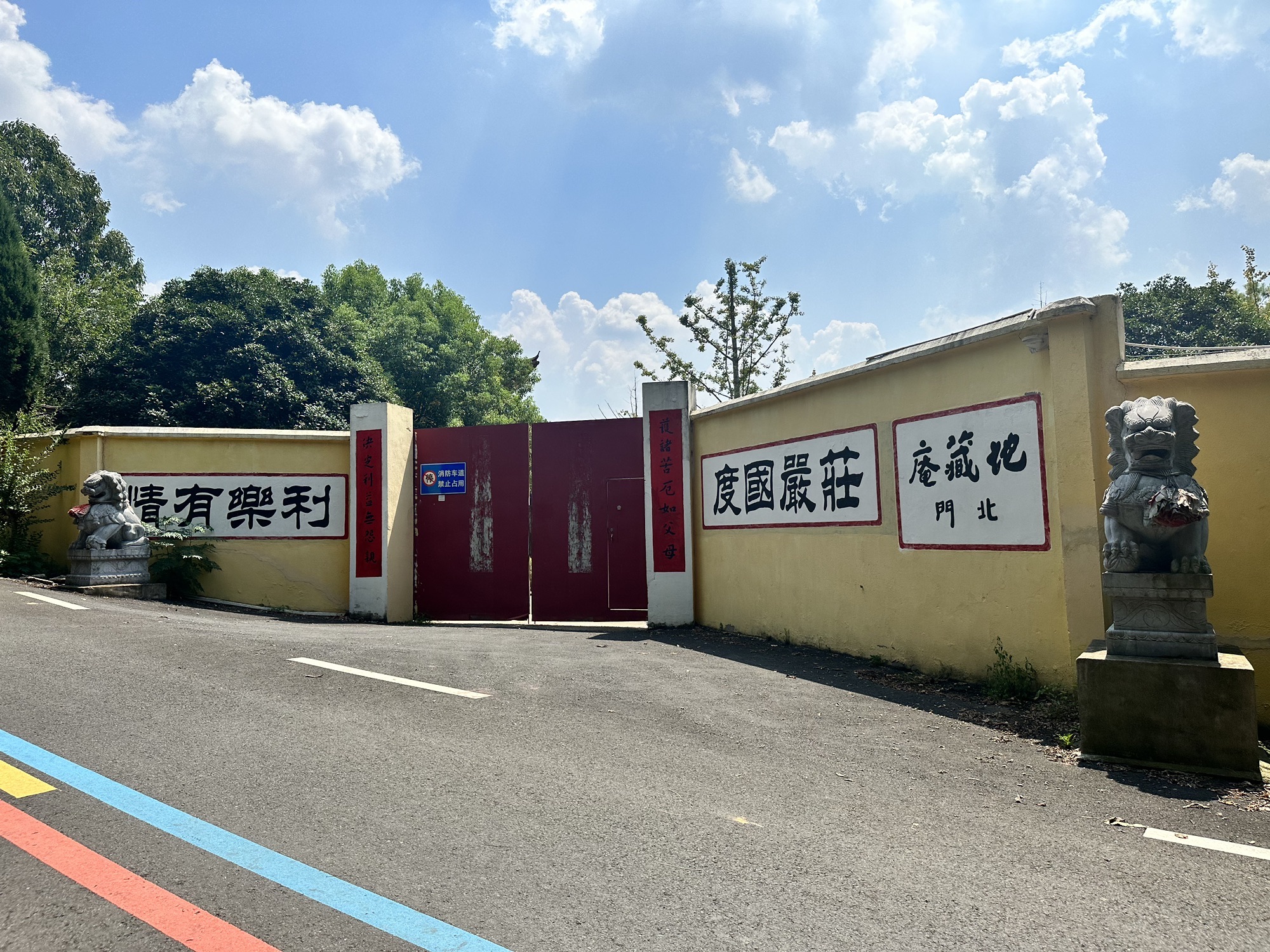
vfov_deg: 56.8
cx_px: 635
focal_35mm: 24
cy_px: 476
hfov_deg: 71.6
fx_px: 881
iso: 80
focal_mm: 6.86
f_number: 1.78
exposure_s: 1/7576
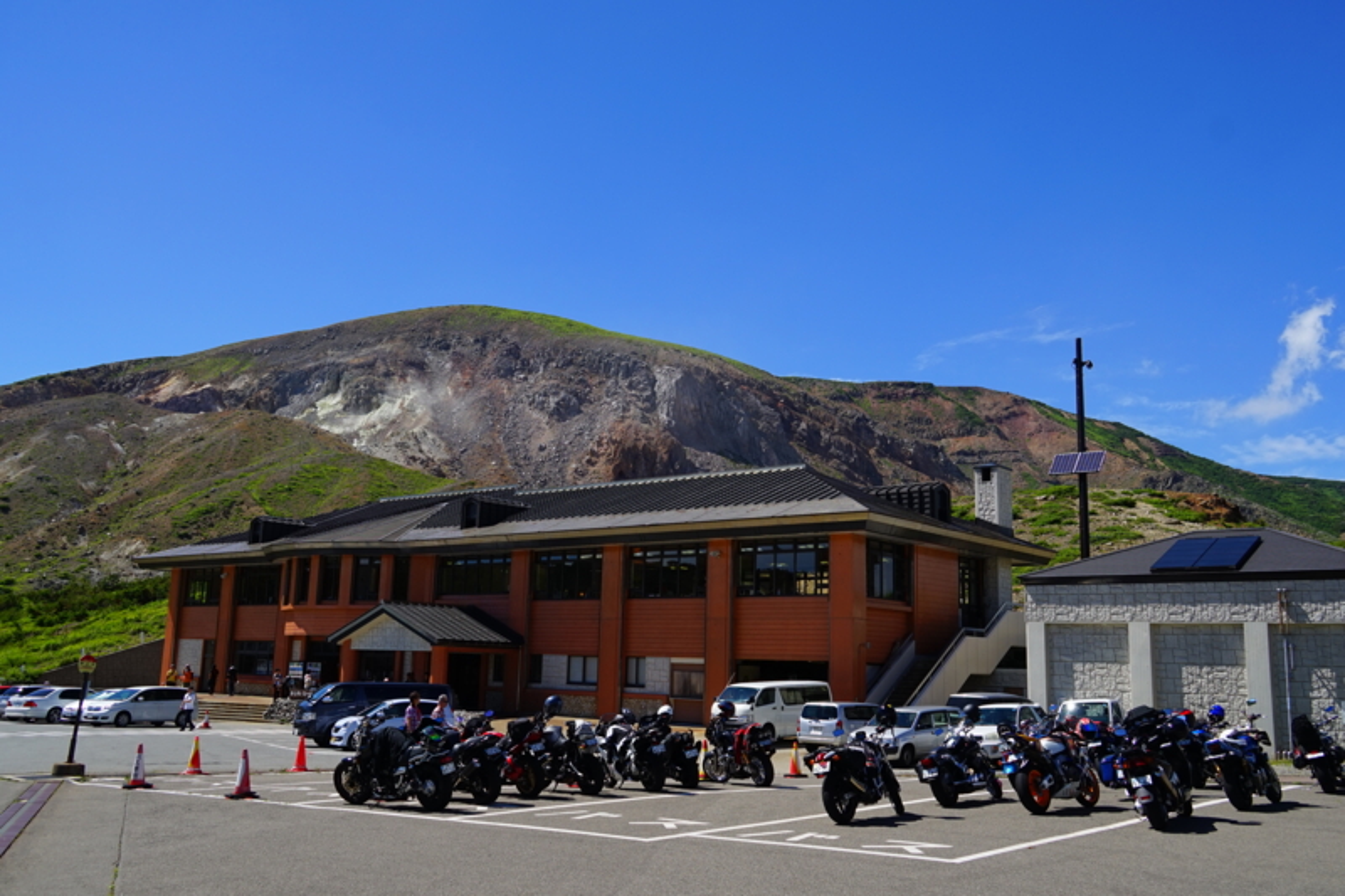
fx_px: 1158
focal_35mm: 31
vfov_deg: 42.3
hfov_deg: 60.3
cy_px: 448
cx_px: 672
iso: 100
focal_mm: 21
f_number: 8
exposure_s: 1/400
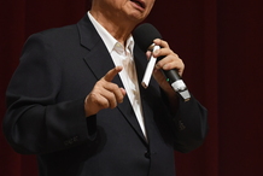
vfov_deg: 4.2
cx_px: 128
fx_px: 2414
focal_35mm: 330
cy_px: 43
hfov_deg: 6.2
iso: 2000
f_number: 6.3
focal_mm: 120
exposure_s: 1/160
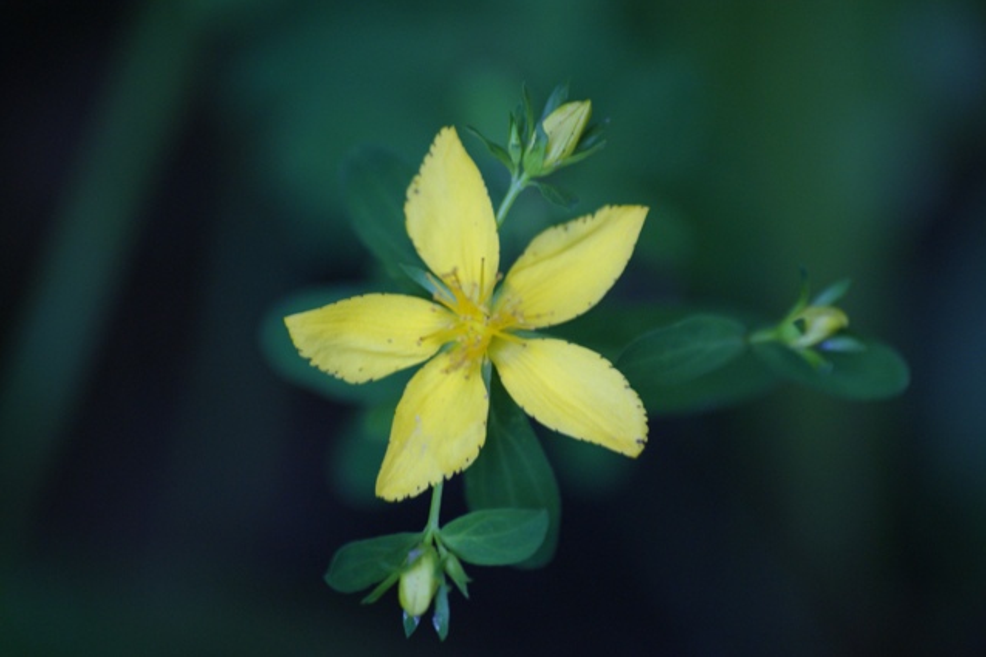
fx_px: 11554
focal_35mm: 422
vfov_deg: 3.3
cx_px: 493
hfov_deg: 4.9
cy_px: 329
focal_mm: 280
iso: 400
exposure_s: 1/50
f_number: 5.6
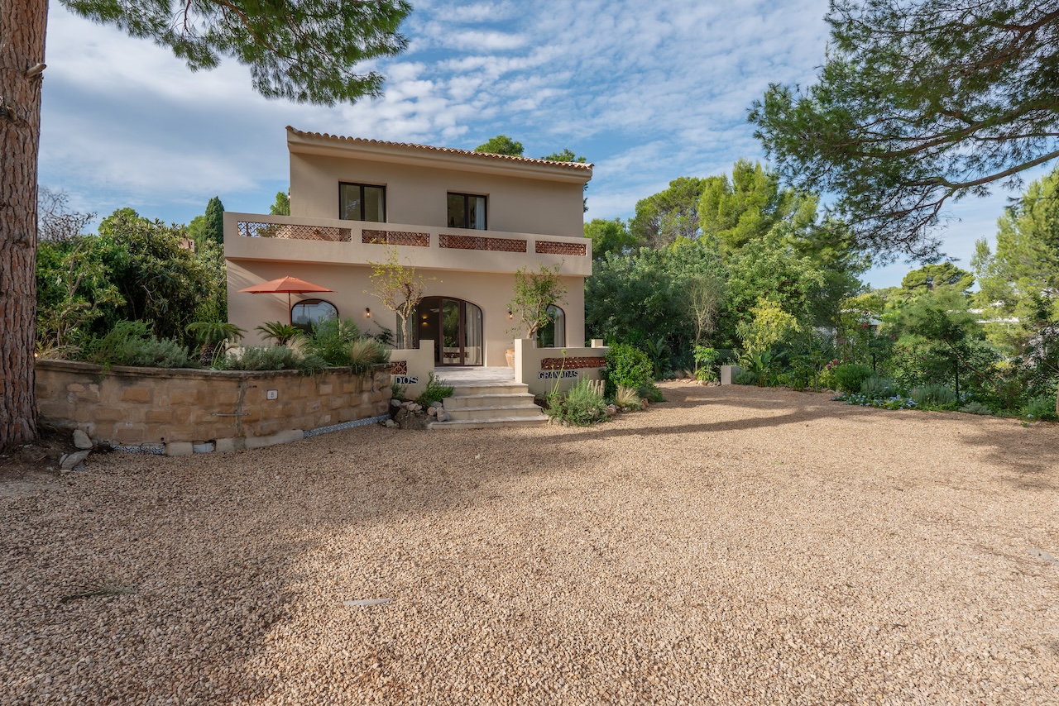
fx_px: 515
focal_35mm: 18
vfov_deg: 68.9
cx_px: 530
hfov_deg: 91.6
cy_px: 353
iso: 200
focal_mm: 17.5
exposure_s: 1/320
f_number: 9
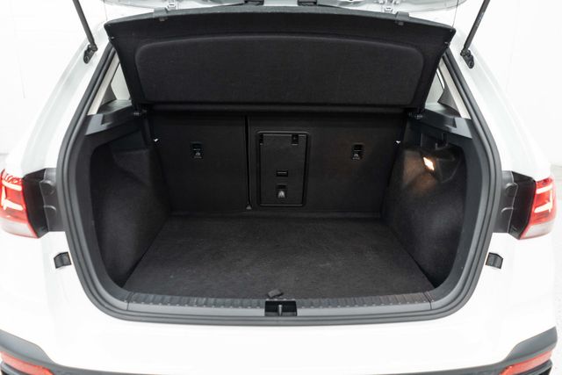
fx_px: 437
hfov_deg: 65.5
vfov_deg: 46.4
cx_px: 281
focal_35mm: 28
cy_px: 188
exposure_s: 1/50
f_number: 3.2
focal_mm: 28
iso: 800
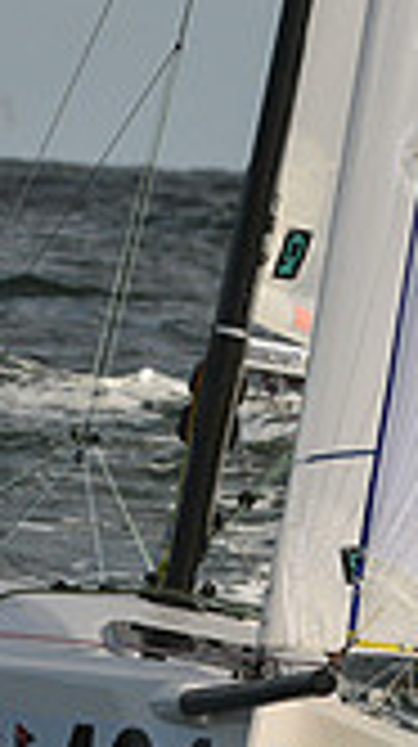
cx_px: 252
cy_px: 344
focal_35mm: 878
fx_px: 17353
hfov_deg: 1.4
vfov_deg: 2.5
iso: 320
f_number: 8
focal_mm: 240
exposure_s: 1/1600
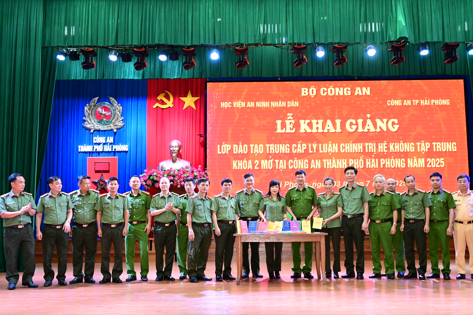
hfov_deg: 50.0
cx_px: 255
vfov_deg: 34.6
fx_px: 507
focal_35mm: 39
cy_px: 159
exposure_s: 1/100
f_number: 4
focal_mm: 33.5
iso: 1600
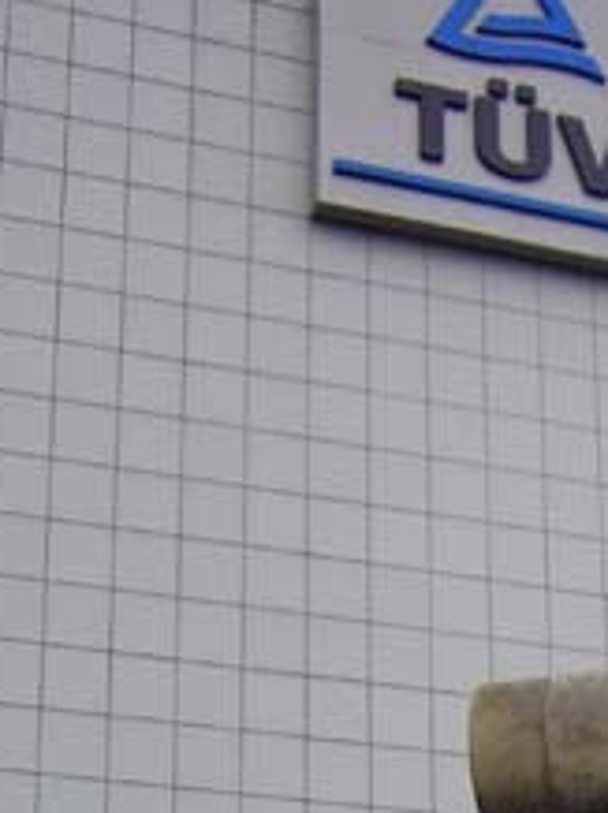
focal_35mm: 96
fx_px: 2253
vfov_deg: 19.3
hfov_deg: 15.1
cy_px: 962
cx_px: 625
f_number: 2.7
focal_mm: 6.2
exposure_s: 1/160
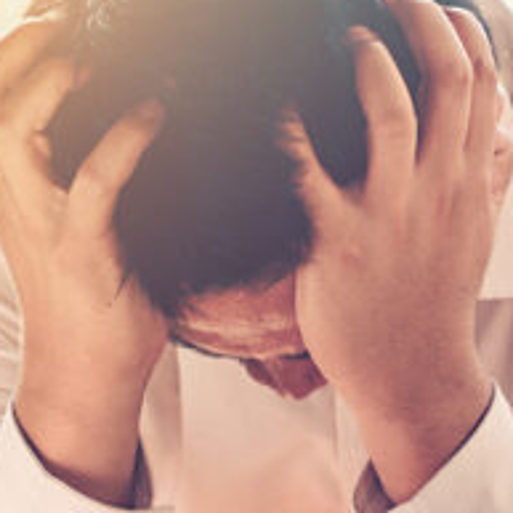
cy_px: 253
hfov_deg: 7.7
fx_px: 3789
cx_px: 367
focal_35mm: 226
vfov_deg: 7.7
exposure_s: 1/125
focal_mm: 50
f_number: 4
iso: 100
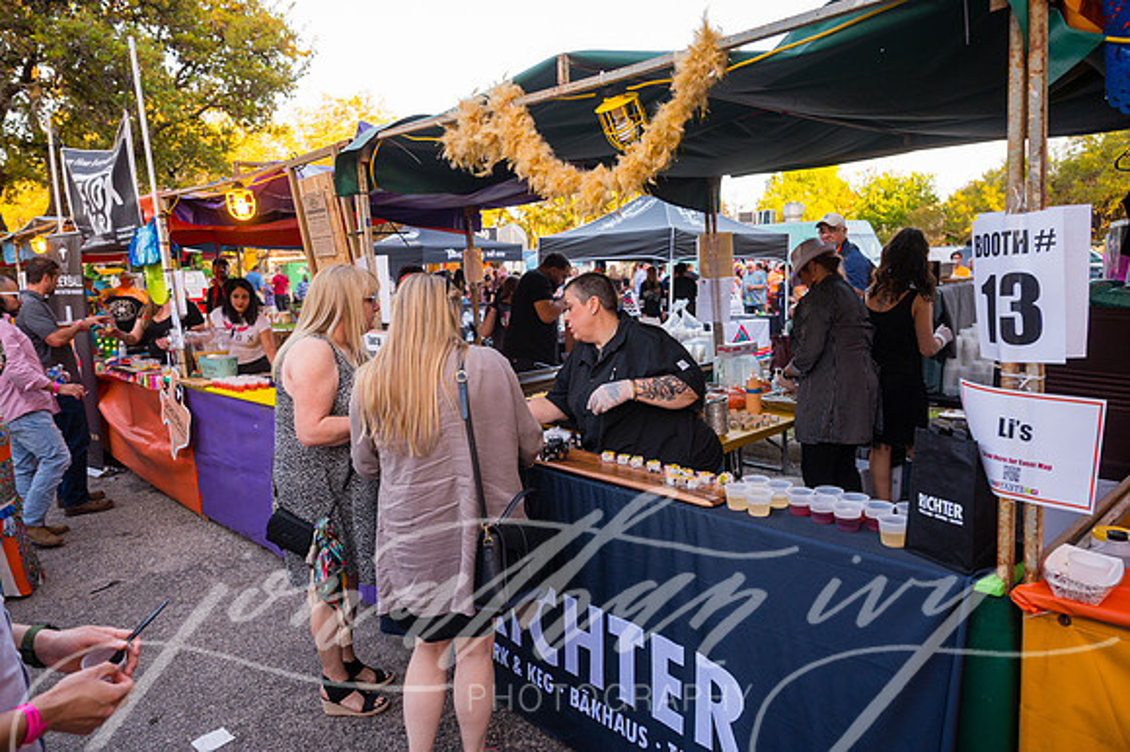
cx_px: 565
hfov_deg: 73.8
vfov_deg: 53.1
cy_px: 376
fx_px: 753
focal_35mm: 24
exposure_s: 1/500
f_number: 4
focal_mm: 24
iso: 1250
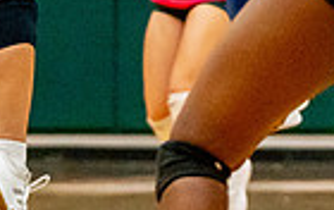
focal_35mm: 624
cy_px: -443
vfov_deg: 2.1
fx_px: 5689
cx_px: 208
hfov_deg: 3.4
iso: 2500
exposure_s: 1/2500
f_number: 2.8
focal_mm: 100
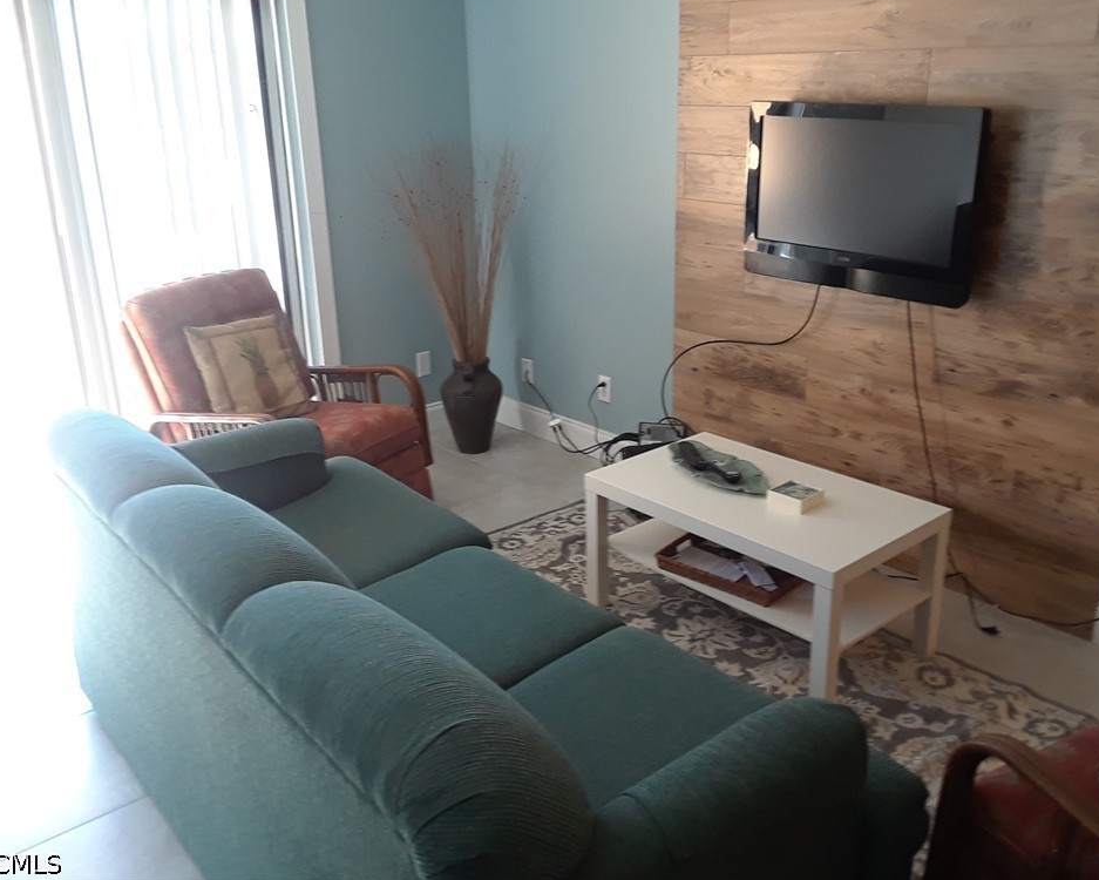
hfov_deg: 55.7
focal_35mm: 32
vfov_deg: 45.8
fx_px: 1041
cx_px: 550
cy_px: 432
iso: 80
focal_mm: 2.47
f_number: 1.9
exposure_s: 1/30
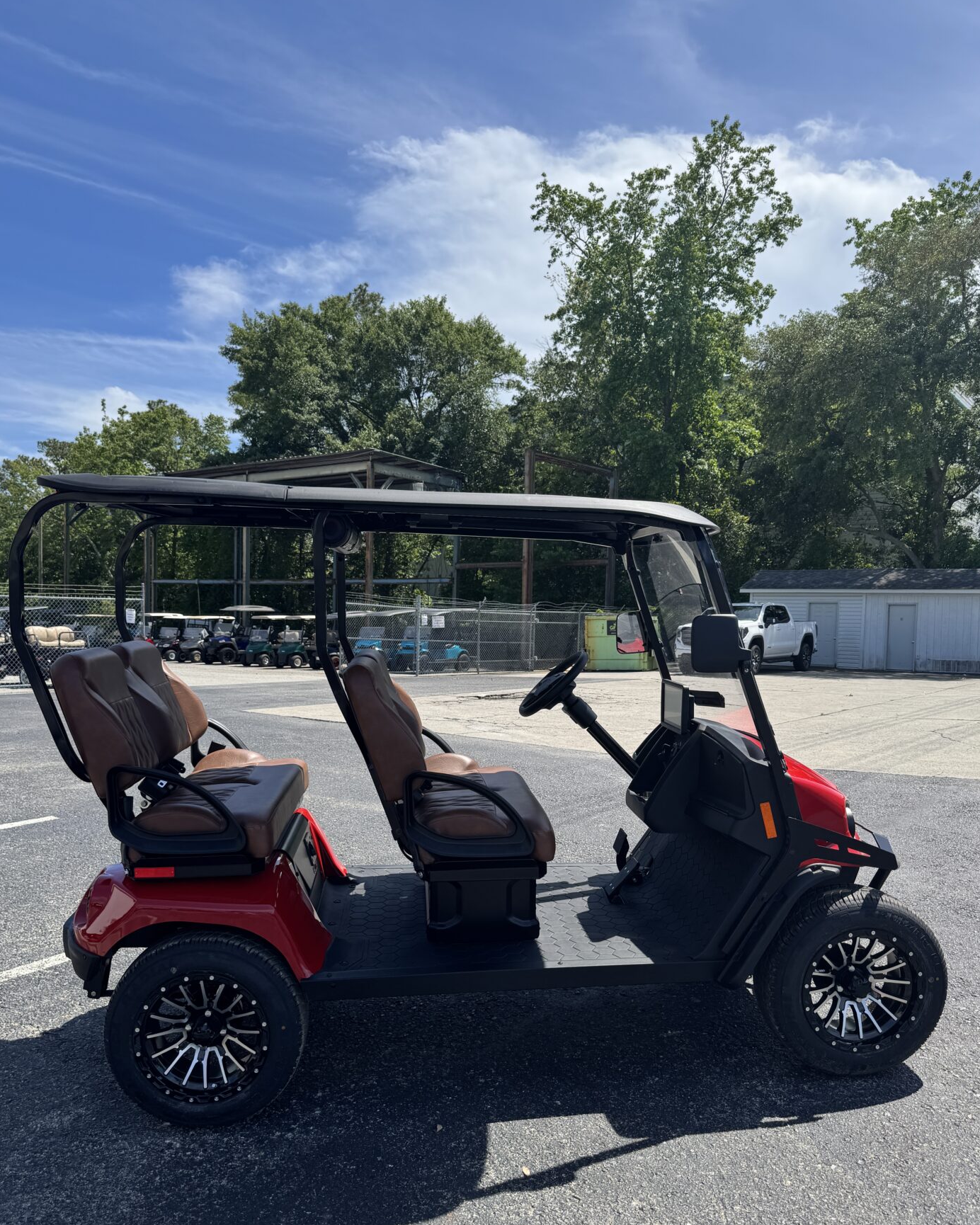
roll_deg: -0.7
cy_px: 672
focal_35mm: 26
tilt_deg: -2.9
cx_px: 486
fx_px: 943
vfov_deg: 65.9
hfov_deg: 54.9
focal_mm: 6.76
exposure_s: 1/3247
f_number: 1.78
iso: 80
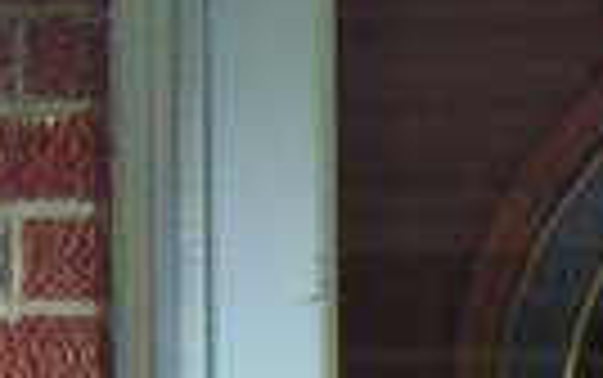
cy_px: 1026
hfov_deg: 1.9
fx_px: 17698
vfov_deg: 1.2
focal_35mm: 1076
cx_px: 886
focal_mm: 23.9
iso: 80
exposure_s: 1/160
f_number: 4
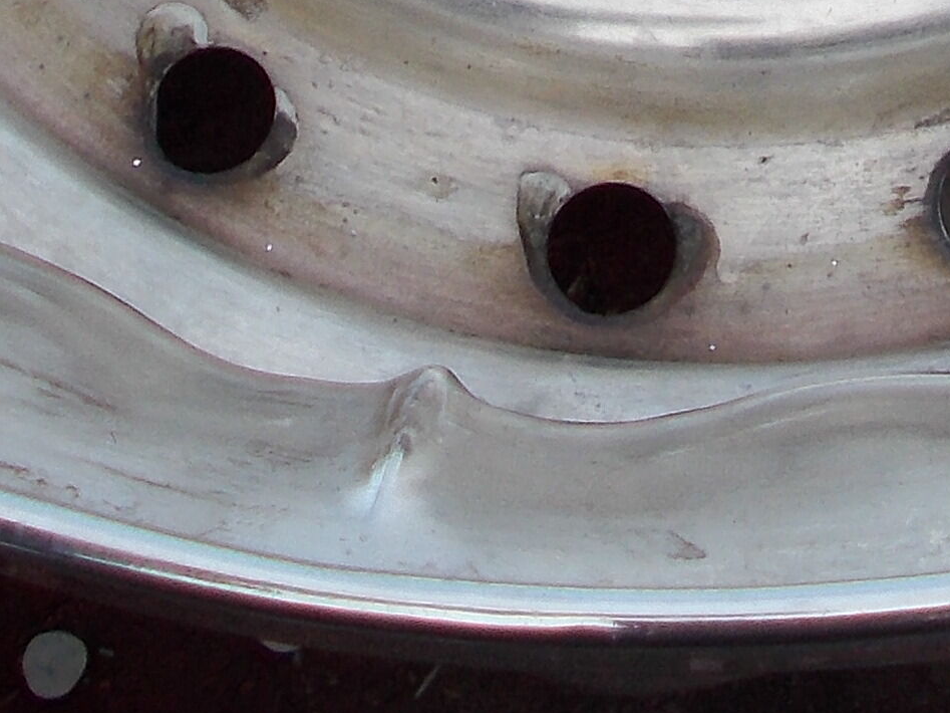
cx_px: 818
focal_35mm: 146
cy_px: -720
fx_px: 4006
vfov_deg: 9.5
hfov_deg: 13.4
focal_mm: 5.3
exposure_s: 1/200
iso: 80
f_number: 3.4
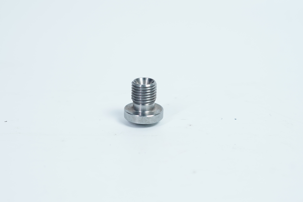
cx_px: 152
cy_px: 101
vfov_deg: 18.2
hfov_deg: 27.0
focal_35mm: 75
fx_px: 631
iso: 500
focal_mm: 50
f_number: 4.5
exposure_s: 1/160
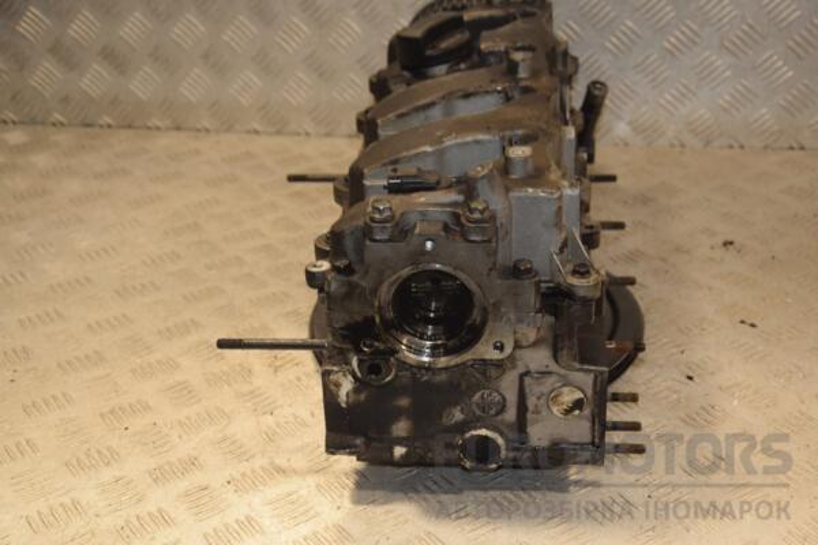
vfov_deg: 23.8
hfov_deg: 35.1
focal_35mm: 57
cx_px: 409
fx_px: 1295
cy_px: 272
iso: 800
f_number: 5
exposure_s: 1/200
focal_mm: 38
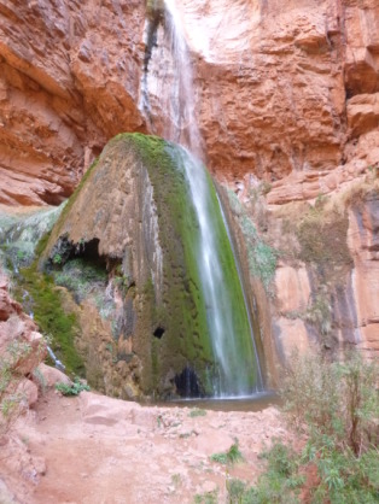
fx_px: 365
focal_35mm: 25
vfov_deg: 69.4
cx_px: 190
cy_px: 252
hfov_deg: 54.9
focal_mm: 4.5
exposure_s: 1/60
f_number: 3.9
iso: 400
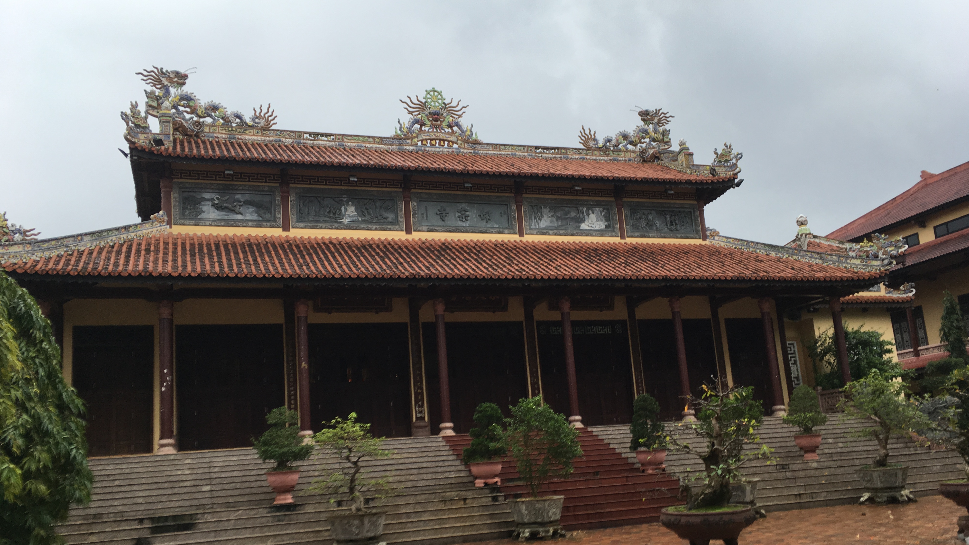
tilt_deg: +12.5
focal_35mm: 32
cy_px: 308
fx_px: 822
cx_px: 481
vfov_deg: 36.6
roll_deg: +3.9
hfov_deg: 61.0
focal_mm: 4.15
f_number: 2.2
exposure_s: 1/50
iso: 25
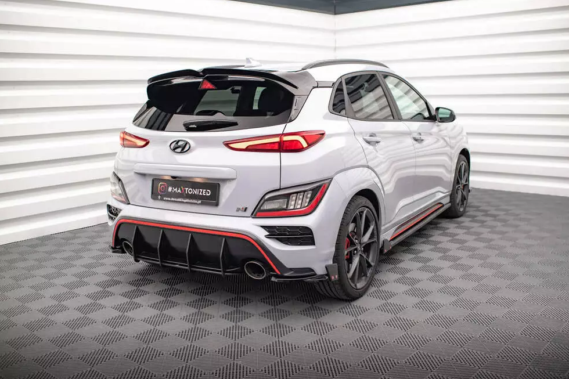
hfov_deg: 53.1
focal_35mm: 36
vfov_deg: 36.9
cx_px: 289
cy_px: 192
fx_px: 569
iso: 1000
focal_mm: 35
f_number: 2.8
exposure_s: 1/100
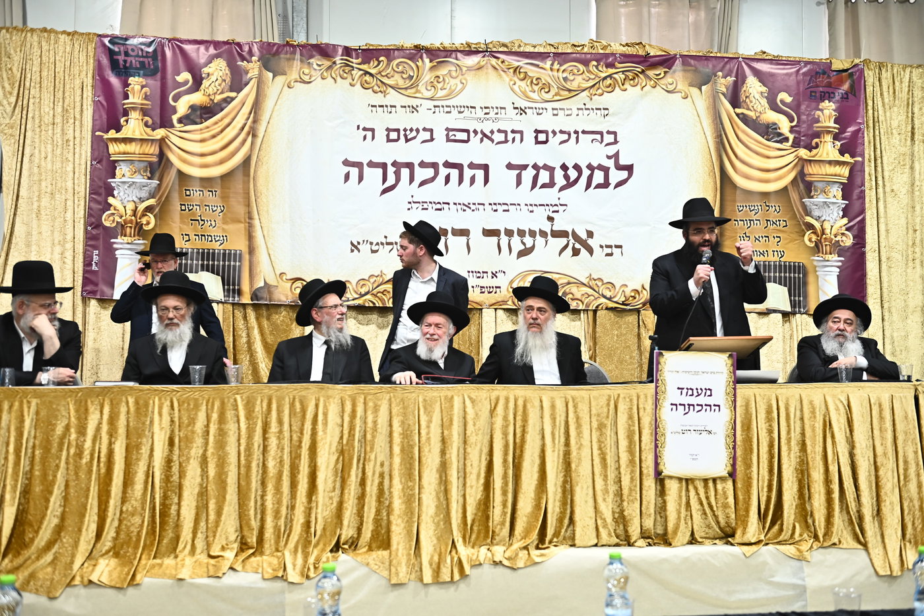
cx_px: 462
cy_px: 308
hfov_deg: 53.1
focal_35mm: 36
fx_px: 924
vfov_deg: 36.9
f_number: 3.5
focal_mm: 36
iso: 1600
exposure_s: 1/200
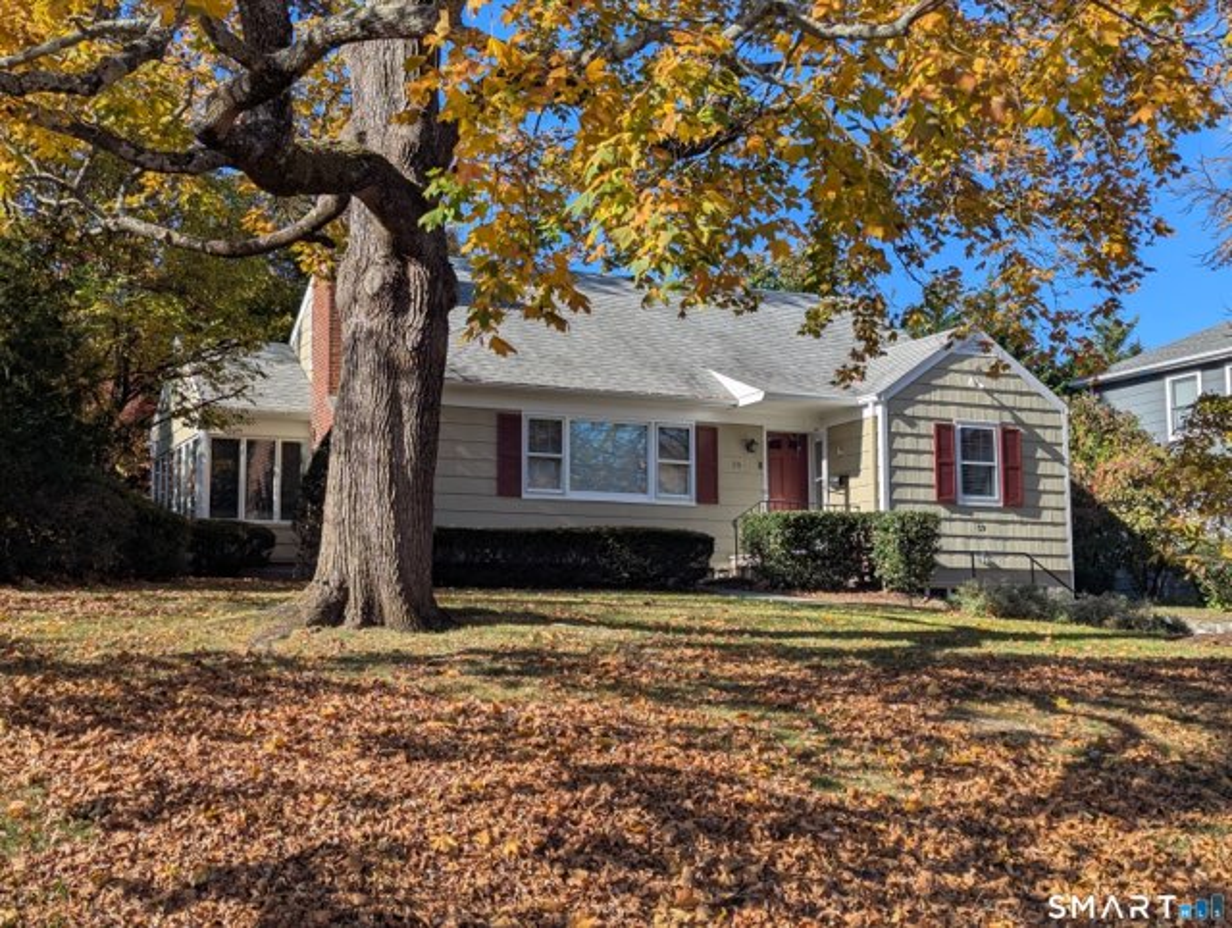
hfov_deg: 39.6
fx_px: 1711
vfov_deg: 30.3
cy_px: 464
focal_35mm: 48
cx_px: 616
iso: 44
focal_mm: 6.81
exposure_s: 1/1767
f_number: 1.85
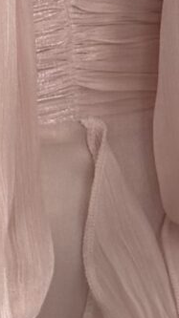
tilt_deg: -26.7
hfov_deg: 5.9
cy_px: 413
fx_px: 1698
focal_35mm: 201
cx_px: -189
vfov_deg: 10.5
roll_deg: -1.7
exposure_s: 1/127
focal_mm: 6.76
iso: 50
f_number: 1.78
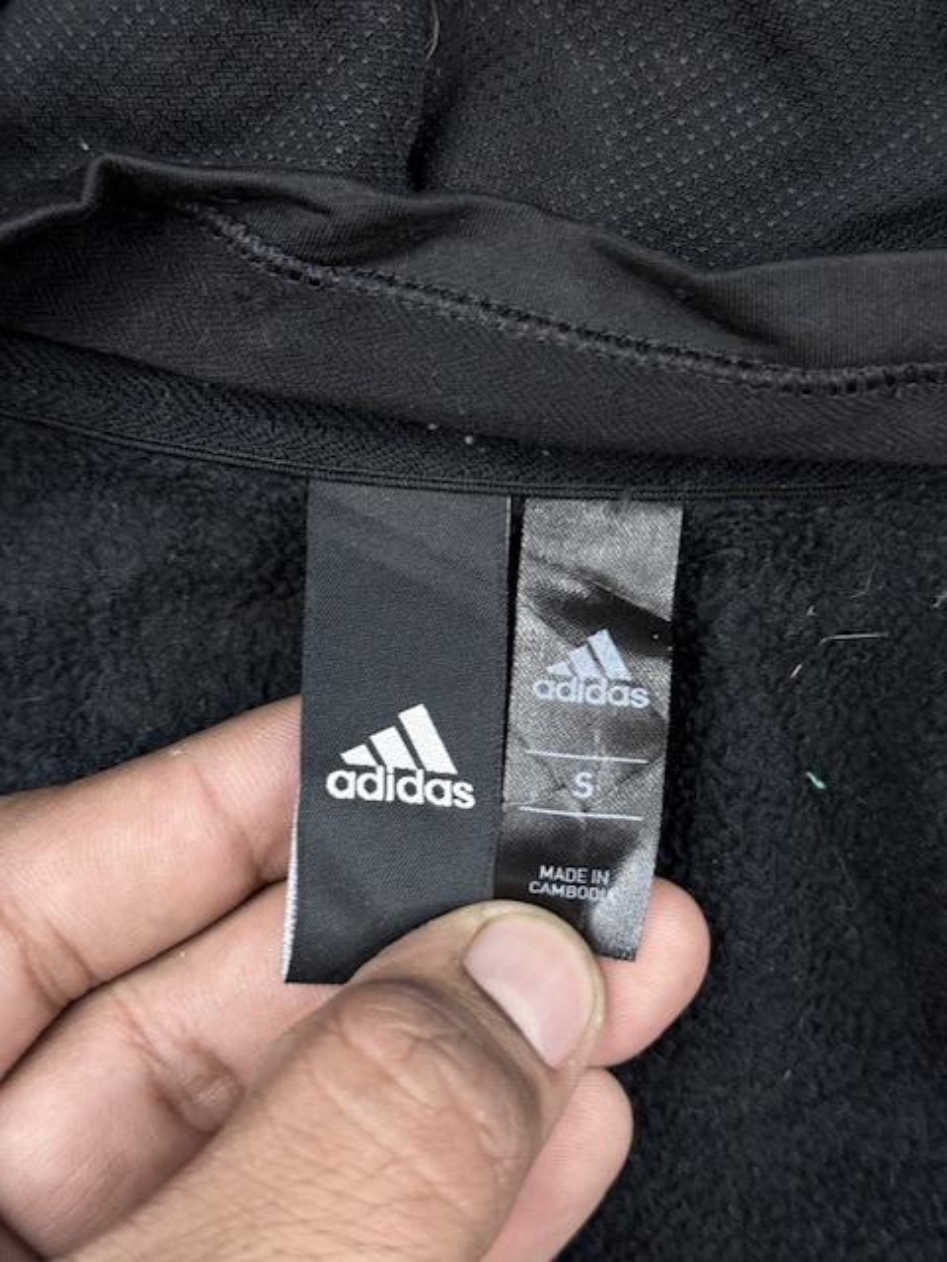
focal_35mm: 48
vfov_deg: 39.7
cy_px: 631
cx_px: 474
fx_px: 1751
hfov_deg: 30.3
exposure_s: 1/100
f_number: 1.78
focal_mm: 6.76
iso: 80
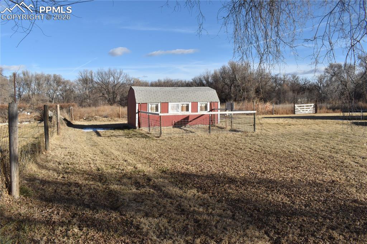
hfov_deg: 67.4
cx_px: 184
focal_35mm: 27
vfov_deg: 47.9
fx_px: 275
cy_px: 122
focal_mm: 18
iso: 800
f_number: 22
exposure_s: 1/400
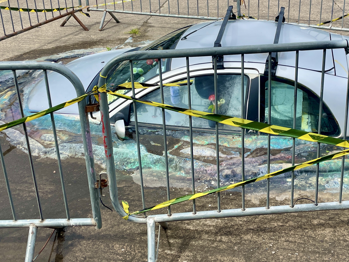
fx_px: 444
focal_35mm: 44
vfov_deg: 32.6
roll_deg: +0.4
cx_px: 205
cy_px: 89
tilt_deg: -23.4
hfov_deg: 42.8
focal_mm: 4.2
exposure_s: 1/2618
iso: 32
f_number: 1.6
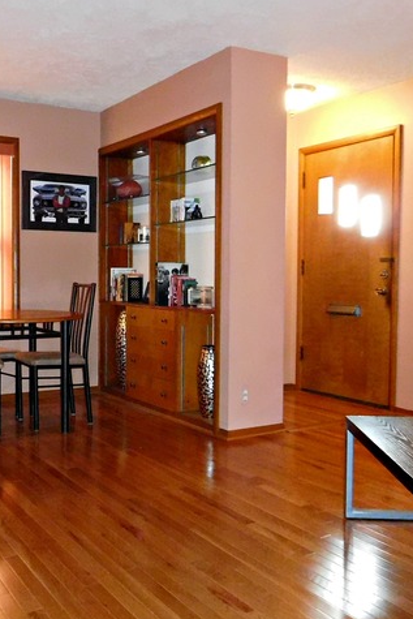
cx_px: 133
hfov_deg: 37.4
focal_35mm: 35
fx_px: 602
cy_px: 311
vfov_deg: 54.4
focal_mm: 4.5
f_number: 3.4
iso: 1600
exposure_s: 1/30
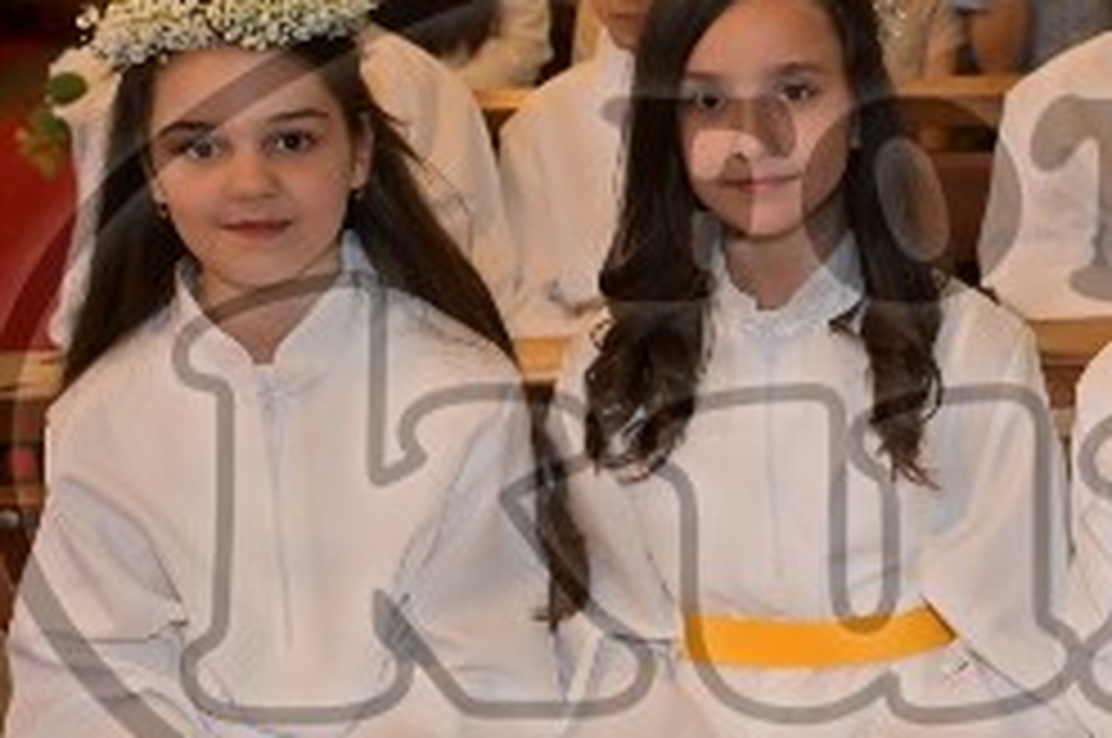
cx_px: 1071
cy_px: 448
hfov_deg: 24.7
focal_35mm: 79
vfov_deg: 17.2
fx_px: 2437
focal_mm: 30
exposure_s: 1/100
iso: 3200
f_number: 4.5
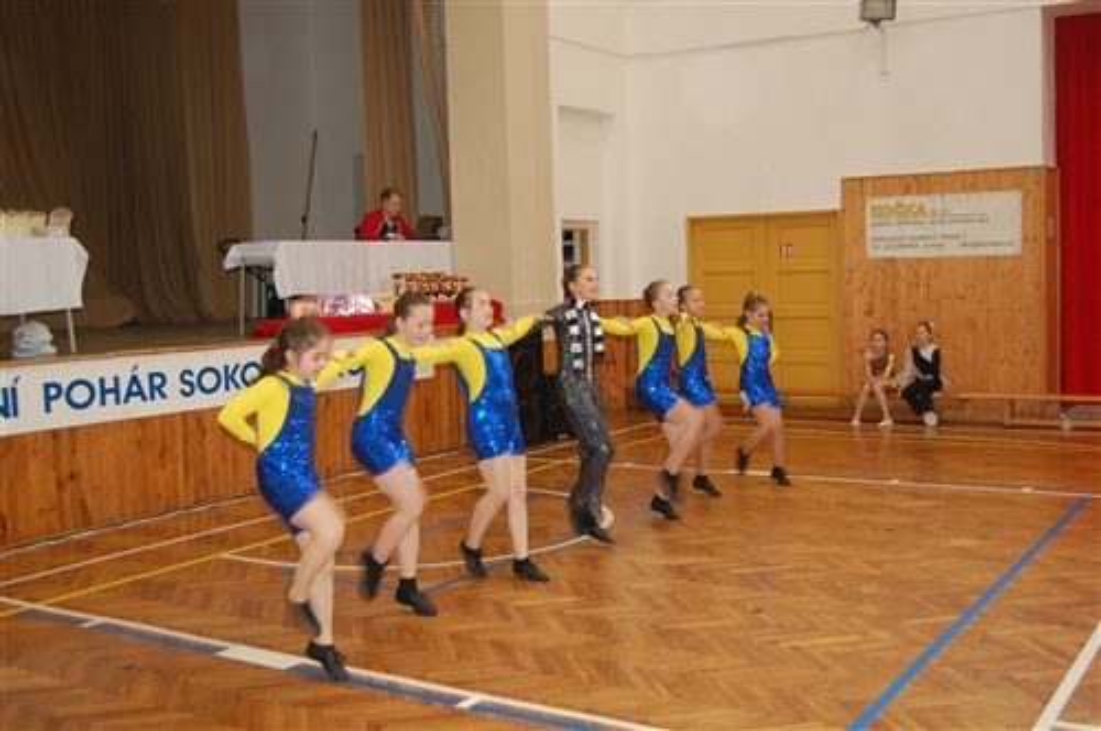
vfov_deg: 34.1
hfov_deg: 49.6
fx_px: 1191
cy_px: 366
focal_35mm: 39
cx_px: 550
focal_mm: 26
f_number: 4.2
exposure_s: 1/60
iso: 500
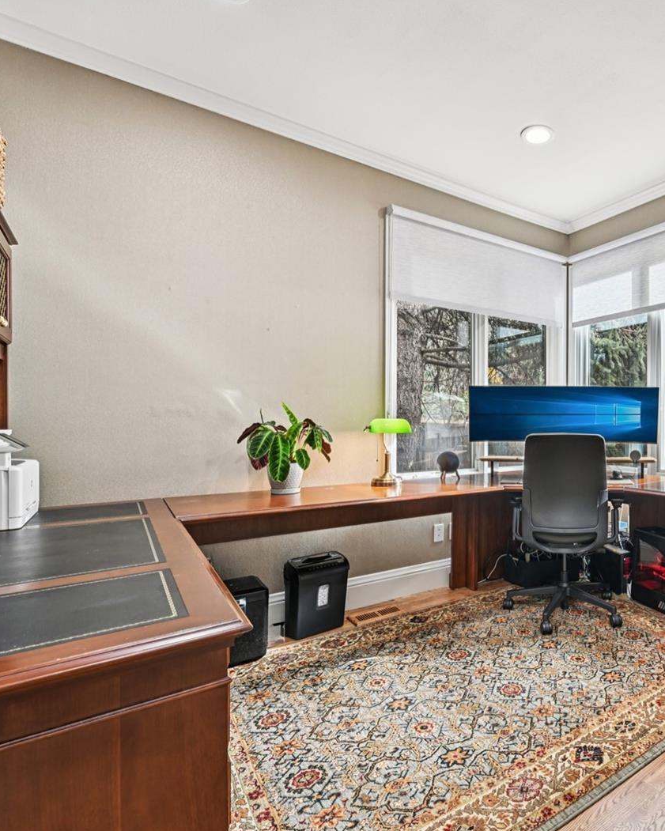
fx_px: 492
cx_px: 527
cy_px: 414
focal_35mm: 20
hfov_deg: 62.6
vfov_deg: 80.4
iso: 400
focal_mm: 14
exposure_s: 1/10
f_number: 8
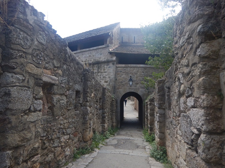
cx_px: 112
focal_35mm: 24
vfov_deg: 56.8
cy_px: 84
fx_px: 156
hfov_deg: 71.6
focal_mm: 4.3
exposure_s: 1/500
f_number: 2.8
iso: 125
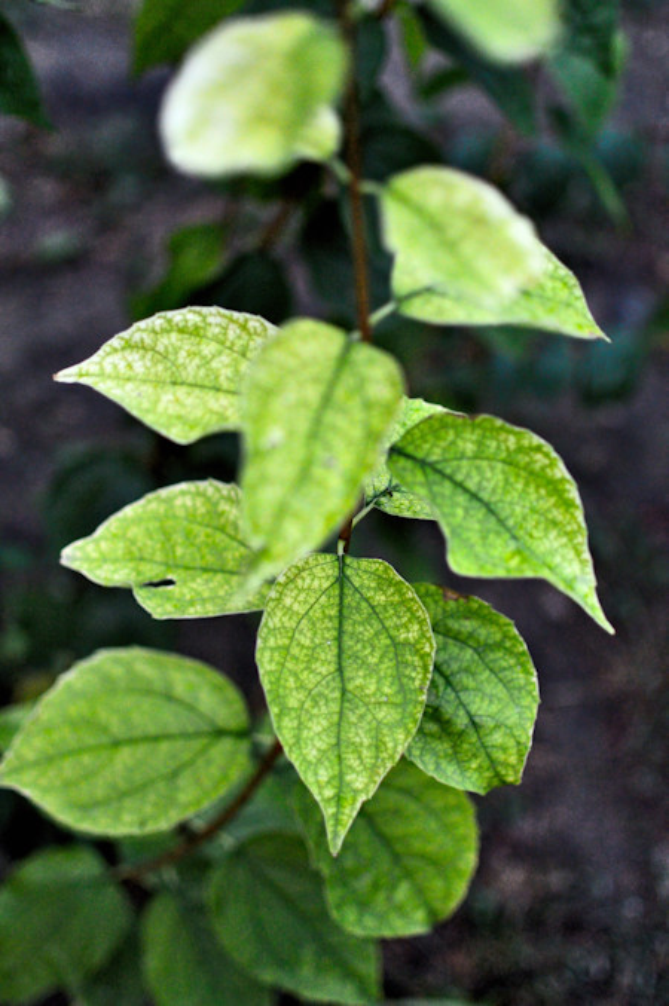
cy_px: 503
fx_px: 1466
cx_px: 334
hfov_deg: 25.7
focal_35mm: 52
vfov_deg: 37.9
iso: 1600
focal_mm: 35
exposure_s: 1/200
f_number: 1.8
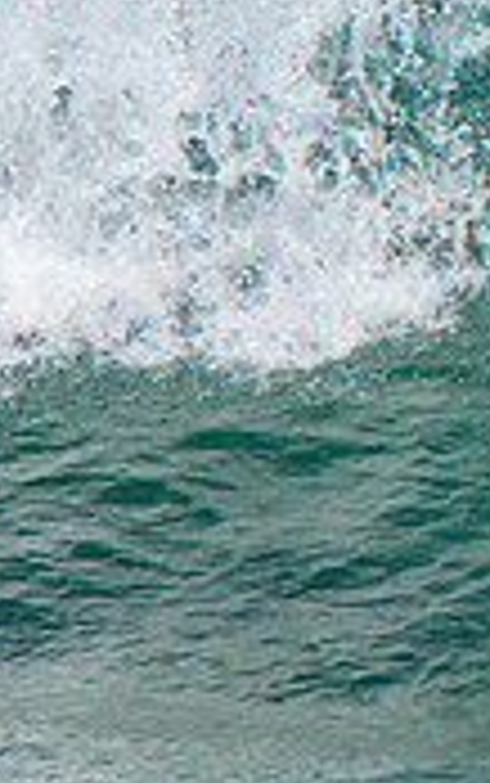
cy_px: 106
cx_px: 1173
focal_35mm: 2035
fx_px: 43409
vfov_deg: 1.0
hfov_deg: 0.6
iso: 280
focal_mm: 400
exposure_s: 1/2000
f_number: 5.6
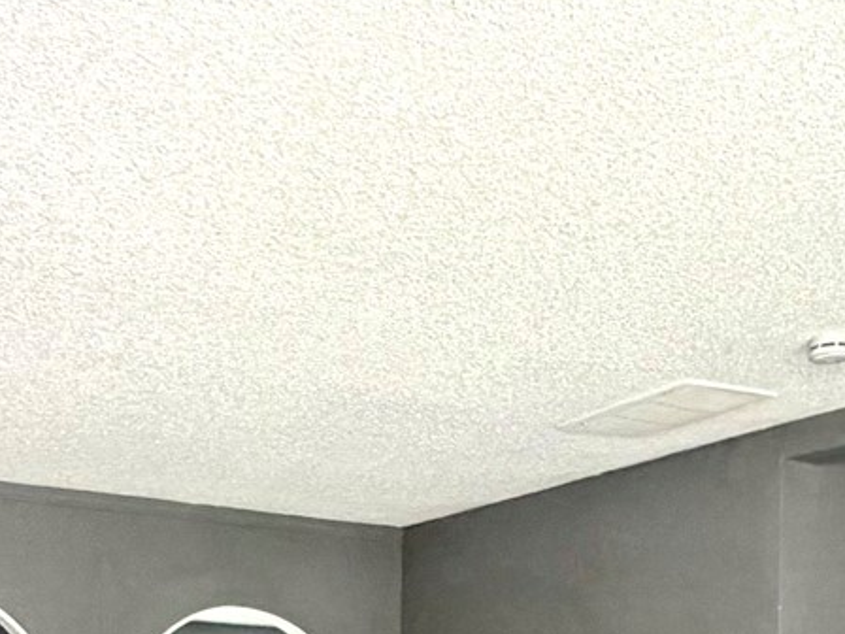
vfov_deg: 20.9
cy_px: 825
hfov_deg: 30.3
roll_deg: +0.5
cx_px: 453
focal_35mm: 64
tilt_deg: -1.0
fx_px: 1562
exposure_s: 1/121
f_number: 2.2
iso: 250
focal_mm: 2.22
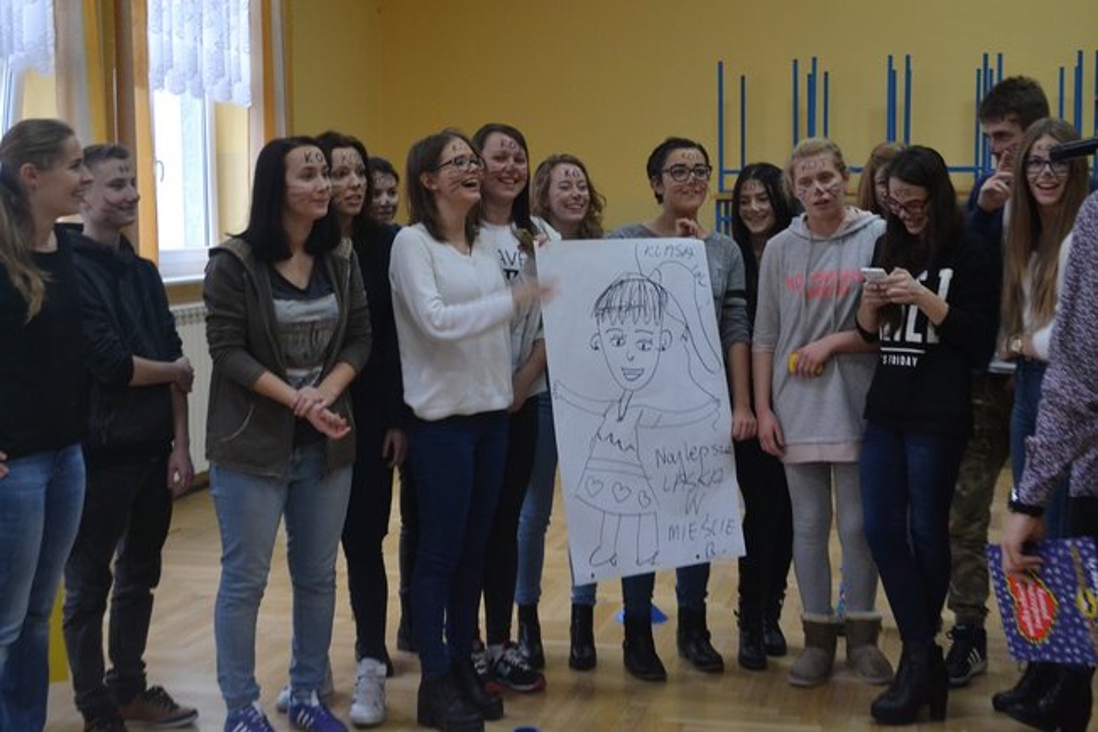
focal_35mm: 51
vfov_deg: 26.5
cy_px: 366
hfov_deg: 38.9
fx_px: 1555
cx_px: 549
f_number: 5
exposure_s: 1/60
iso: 1800
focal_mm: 34
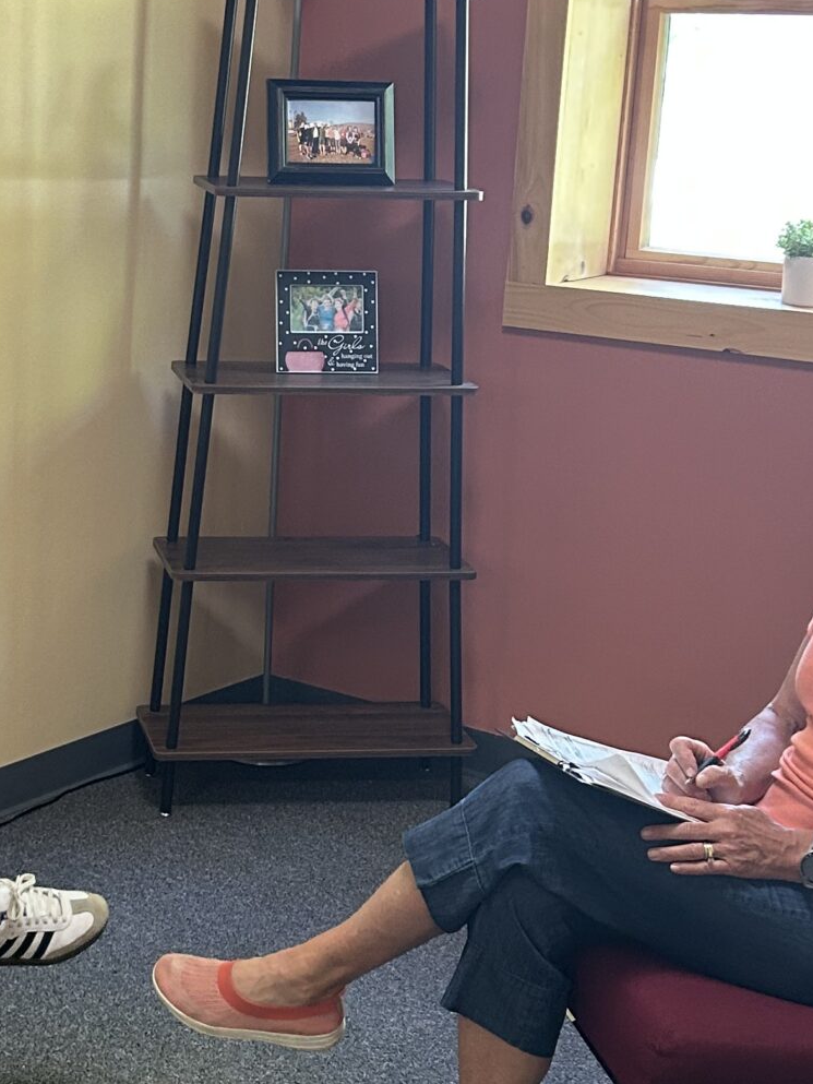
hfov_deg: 21.6
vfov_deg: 29.0
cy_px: 579
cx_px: 136
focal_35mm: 67
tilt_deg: -13.7
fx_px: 2098
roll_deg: -2.0
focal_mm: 5.7
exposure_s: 1/60
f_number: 1.5
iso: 250
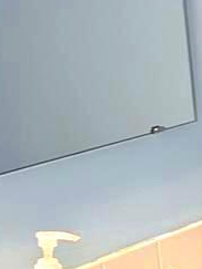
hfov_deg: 8.1
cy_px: 328
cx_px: 589
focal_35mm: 158
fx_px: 1230
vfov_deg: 12.2
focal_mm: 5.43
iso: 52
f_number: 1.89
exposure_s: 1/60
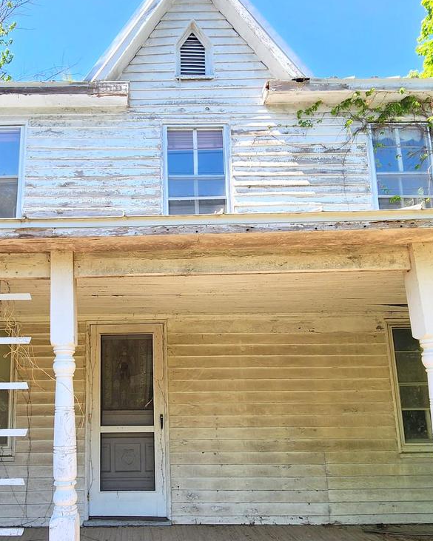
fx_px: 400
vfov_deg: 67.4
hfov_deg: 55.8
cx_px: 152
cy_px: 325
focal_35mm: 25
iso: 50
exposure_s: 1/451
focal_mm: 2.2
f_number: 2.2
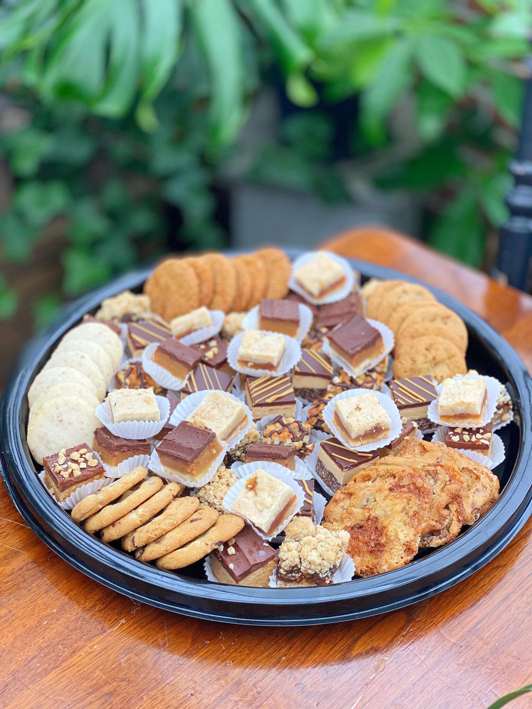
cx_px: 266
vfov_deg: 36.8
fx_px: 1066
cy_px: 354
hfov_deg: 28.0
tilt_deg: -36.7
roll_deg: -0.6
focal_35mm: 52
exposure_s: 1/120
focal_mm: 6
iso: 64
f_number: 2
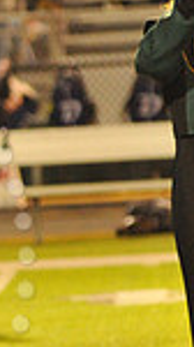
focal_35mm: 812
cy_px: 261
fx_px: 7451
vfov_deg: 2.7
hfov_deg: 1.5
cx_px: -245
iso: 6400
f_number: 5
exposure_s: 1/200
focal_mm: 200
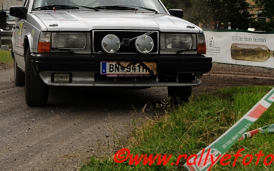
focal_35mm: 93
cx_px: 111
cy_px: 31
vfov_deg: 14.0
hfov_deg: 22.3
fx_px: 694
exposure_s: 1/200
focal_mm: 36
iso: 200
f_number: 9
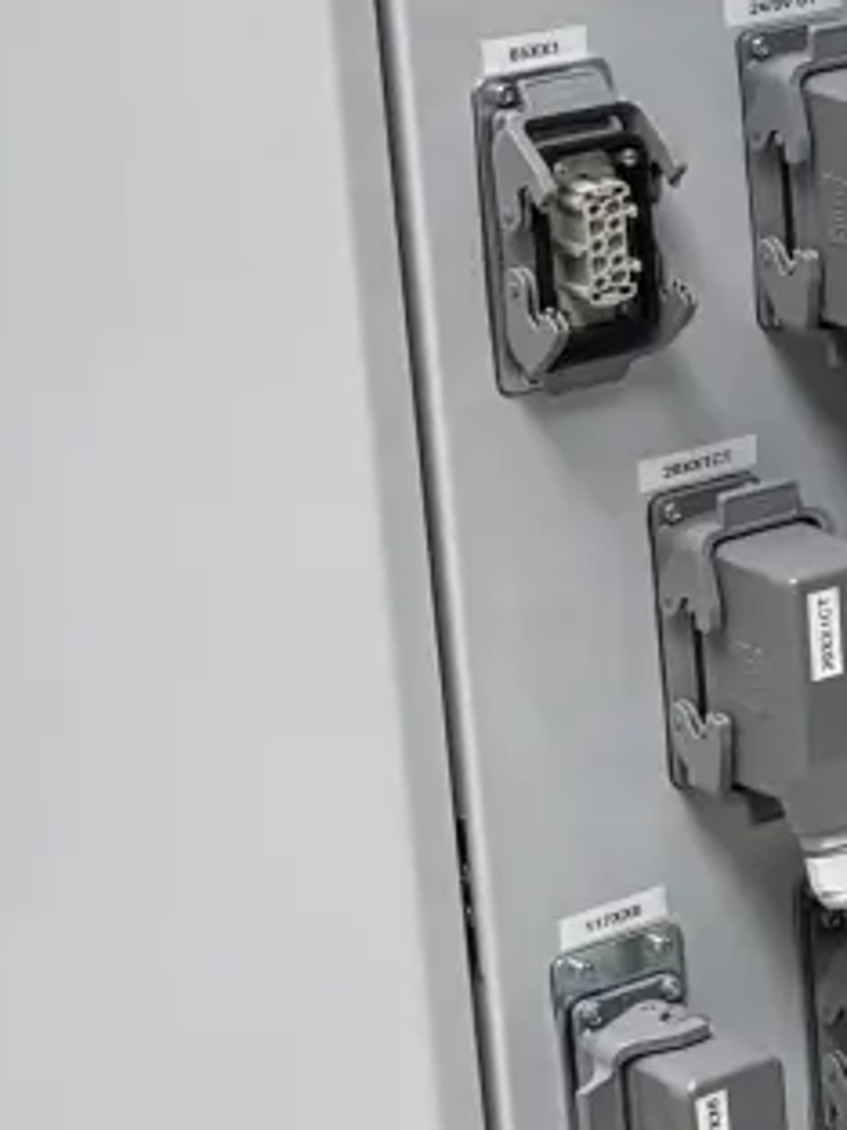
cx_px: 2324
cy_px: 159
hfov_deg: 8.2
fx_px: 5220
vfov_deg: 12.3
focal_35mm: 160
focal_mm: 5.96
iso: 125
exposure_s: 1/178
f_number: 1.6
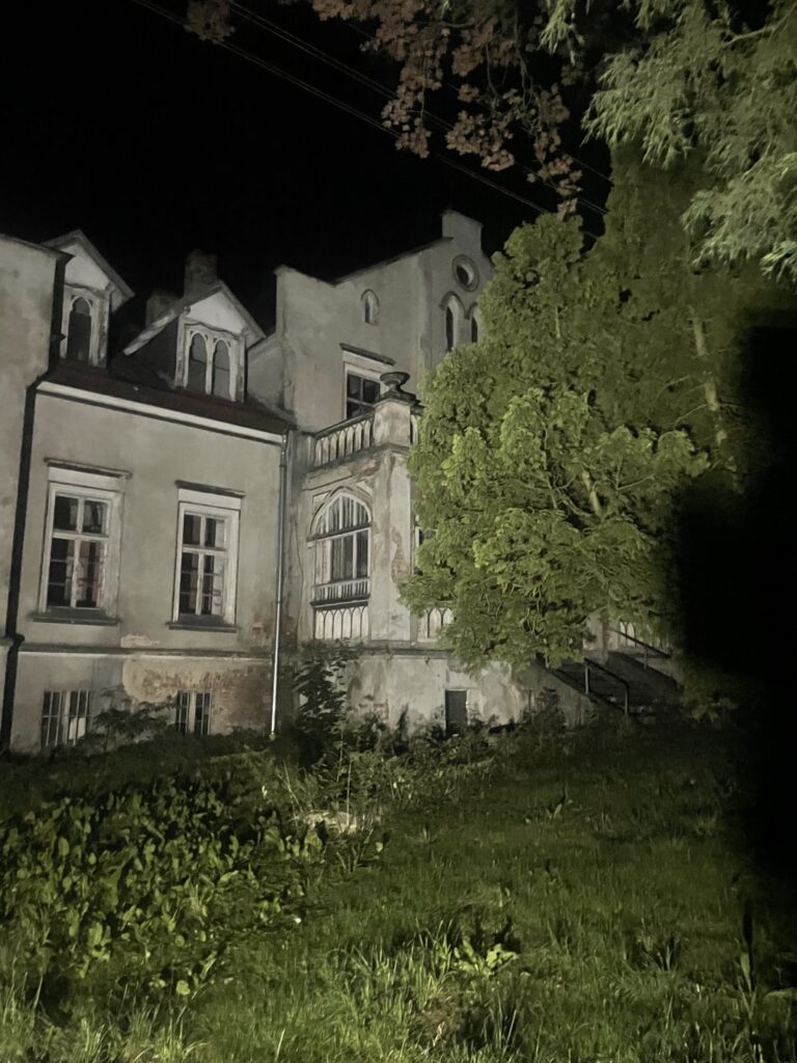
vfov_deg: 67.3
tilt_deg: +9.2
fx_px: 798
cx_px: 398
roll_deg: +0.0
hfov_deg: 53.1
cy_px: 532
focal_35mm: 26
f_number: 1.6
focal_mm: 4.2
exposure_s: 1/15
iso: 5000
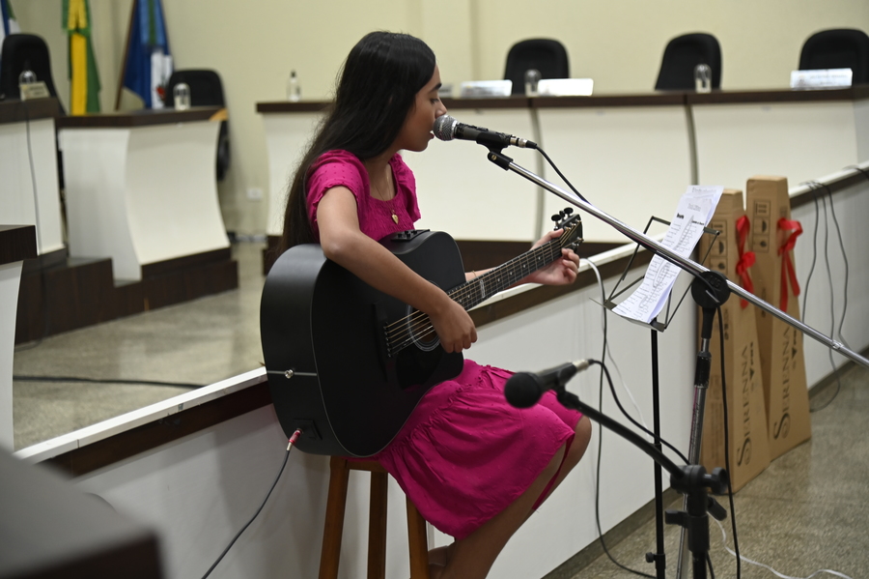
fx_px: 1809
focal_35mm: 75
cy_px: 290
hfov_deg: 27.0
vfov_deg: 18.2
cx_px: 434
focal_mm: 75
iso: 1100
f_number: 4
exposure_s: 1/60
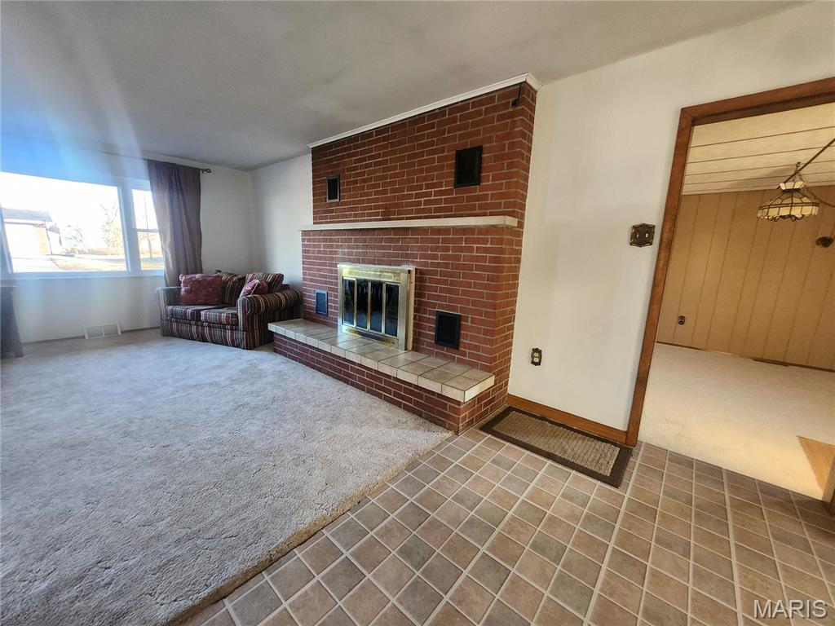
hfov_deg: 106.2
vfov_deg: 89.9
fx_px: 314
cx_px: 418
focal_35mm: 13
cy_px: 313
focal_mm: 1.74
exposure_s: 1/60
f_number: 2.2
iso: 400
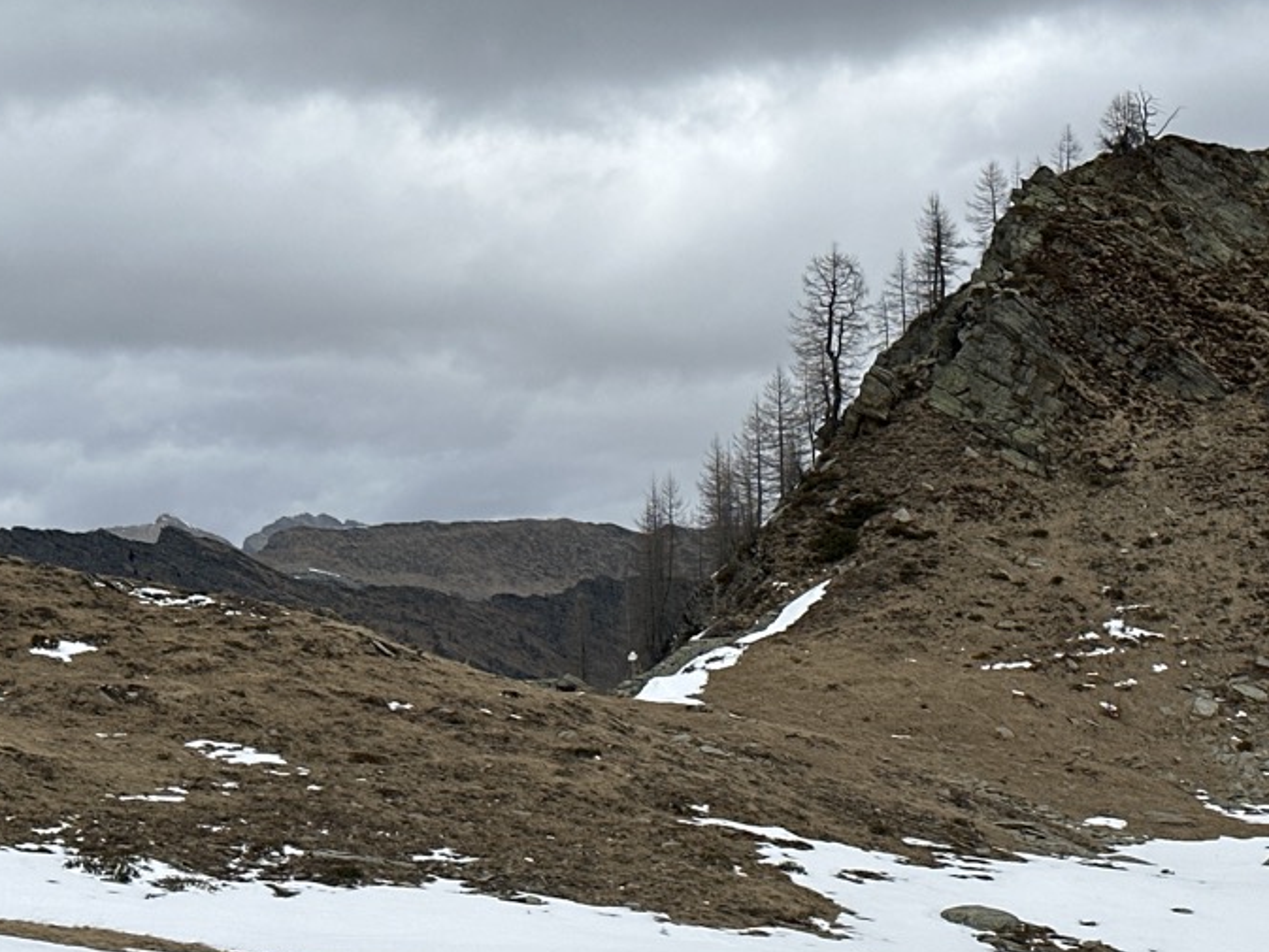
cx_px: 788
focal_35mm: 73
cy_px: 613
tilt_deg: +0.1
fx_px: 2677
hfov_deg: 26.6
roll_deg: +1.9
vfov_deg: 20.1
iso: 64
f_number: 1.78
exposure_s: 1/6623
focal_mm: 6.86
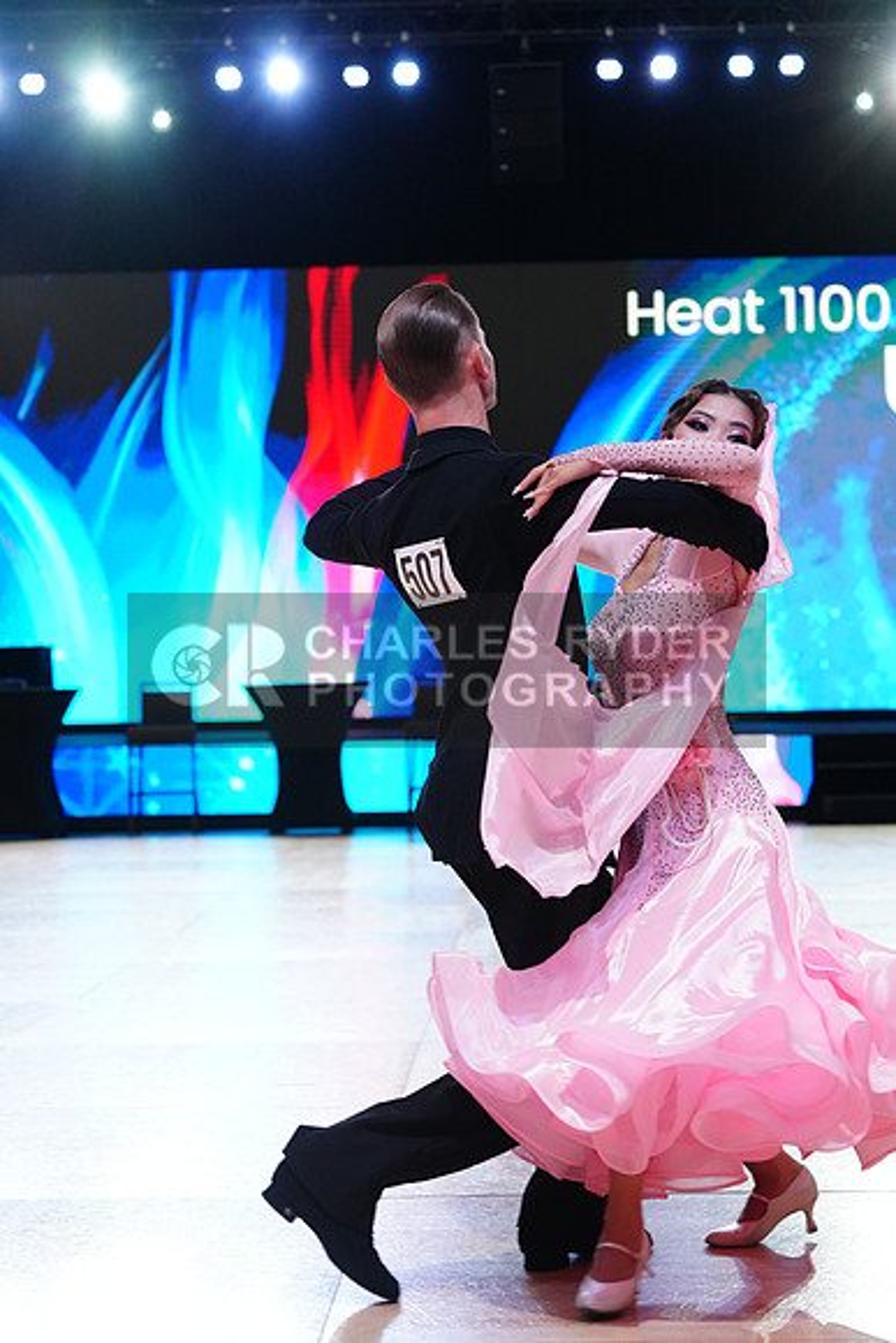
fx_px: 2612
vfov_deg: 28.8
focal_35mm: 70
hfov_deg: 19.5
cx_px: 448
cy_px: 672
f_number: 4
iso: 2500
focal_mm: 70
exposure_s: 1/320
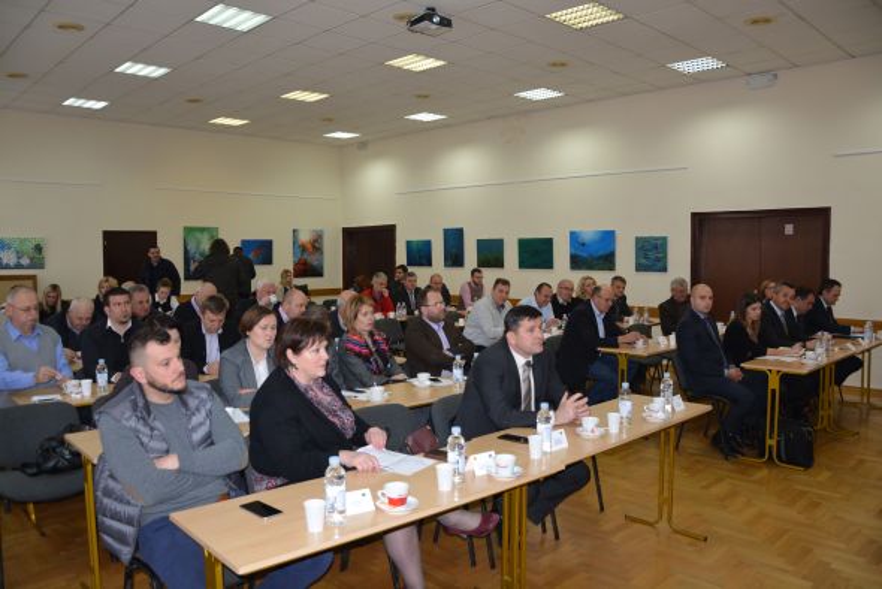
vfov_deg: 48.0
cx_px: 441
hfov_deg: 67.4
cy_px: 294
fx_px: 662
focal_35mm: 27
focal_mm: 18
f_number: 3.5
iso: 400
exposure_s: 1/80
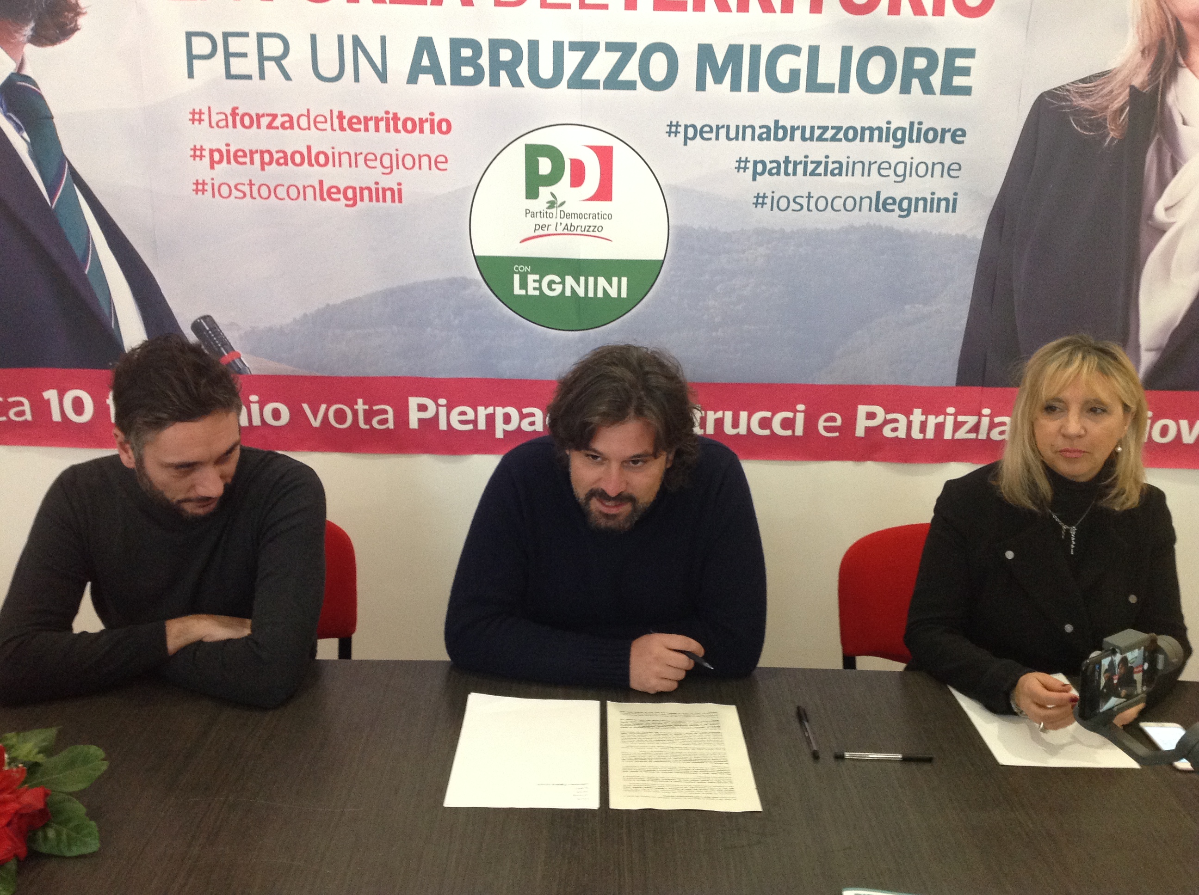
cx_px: 600
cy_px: 448
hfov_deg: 52.7
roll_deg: -1.4
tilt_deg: -16.6
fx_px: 1211
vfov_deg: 40.6
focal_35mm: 35
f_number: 2.4
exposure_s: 1/15
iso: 200
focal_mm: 4.28
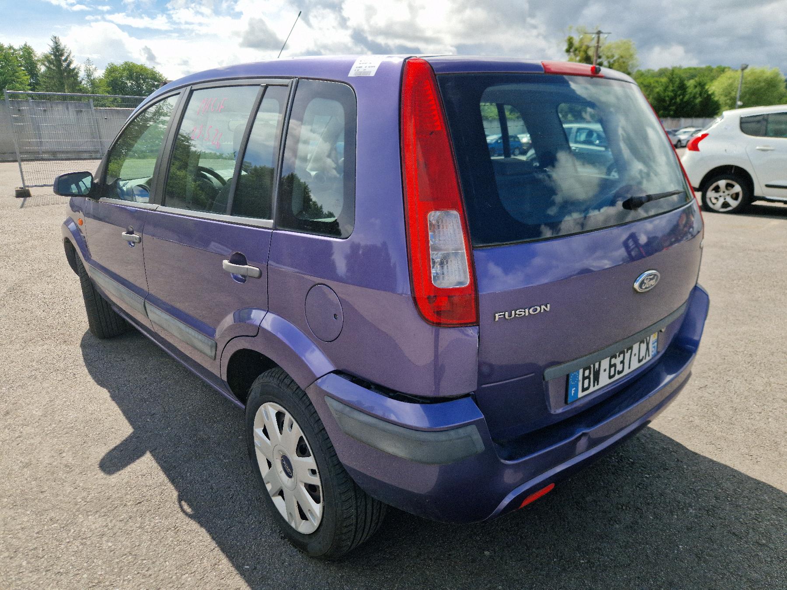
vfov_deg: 58.9
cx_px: 394
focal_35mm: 23
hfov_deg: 73.9
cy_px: 295
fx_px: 523
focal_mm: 5.4
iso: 50
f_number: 1.8
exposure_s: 1/1429
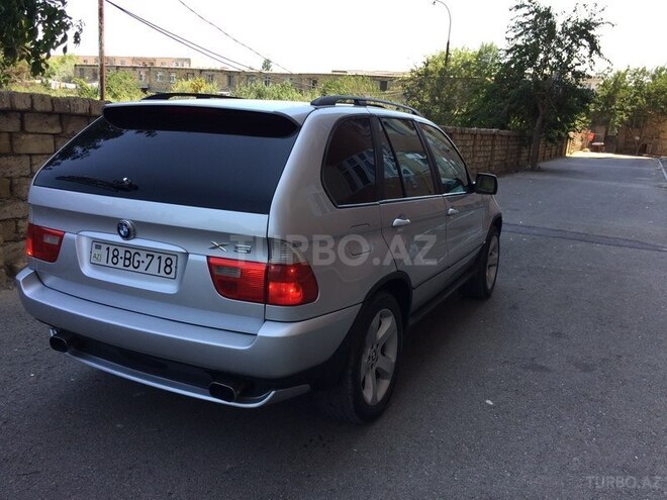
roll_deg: -3.7
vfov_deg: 48.2
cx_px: 334
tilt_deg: -11.6
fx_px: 559
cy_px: 250
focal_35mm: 29
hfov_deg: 61.7
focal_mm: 4.15
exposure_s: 1/578
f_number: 2.2
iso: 32
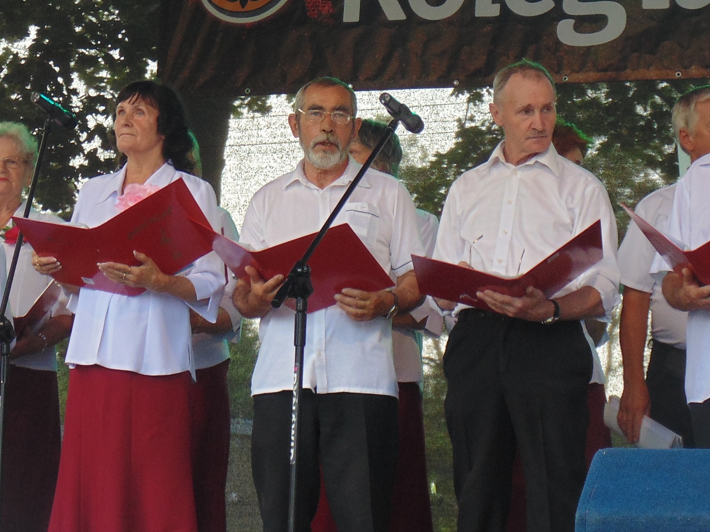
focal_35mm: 162
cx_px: 206
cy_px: 179
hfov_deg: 12.2
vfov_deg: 9.2
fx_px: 3322
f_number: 4.3
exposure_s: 1/40
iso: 100
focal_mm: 14.1
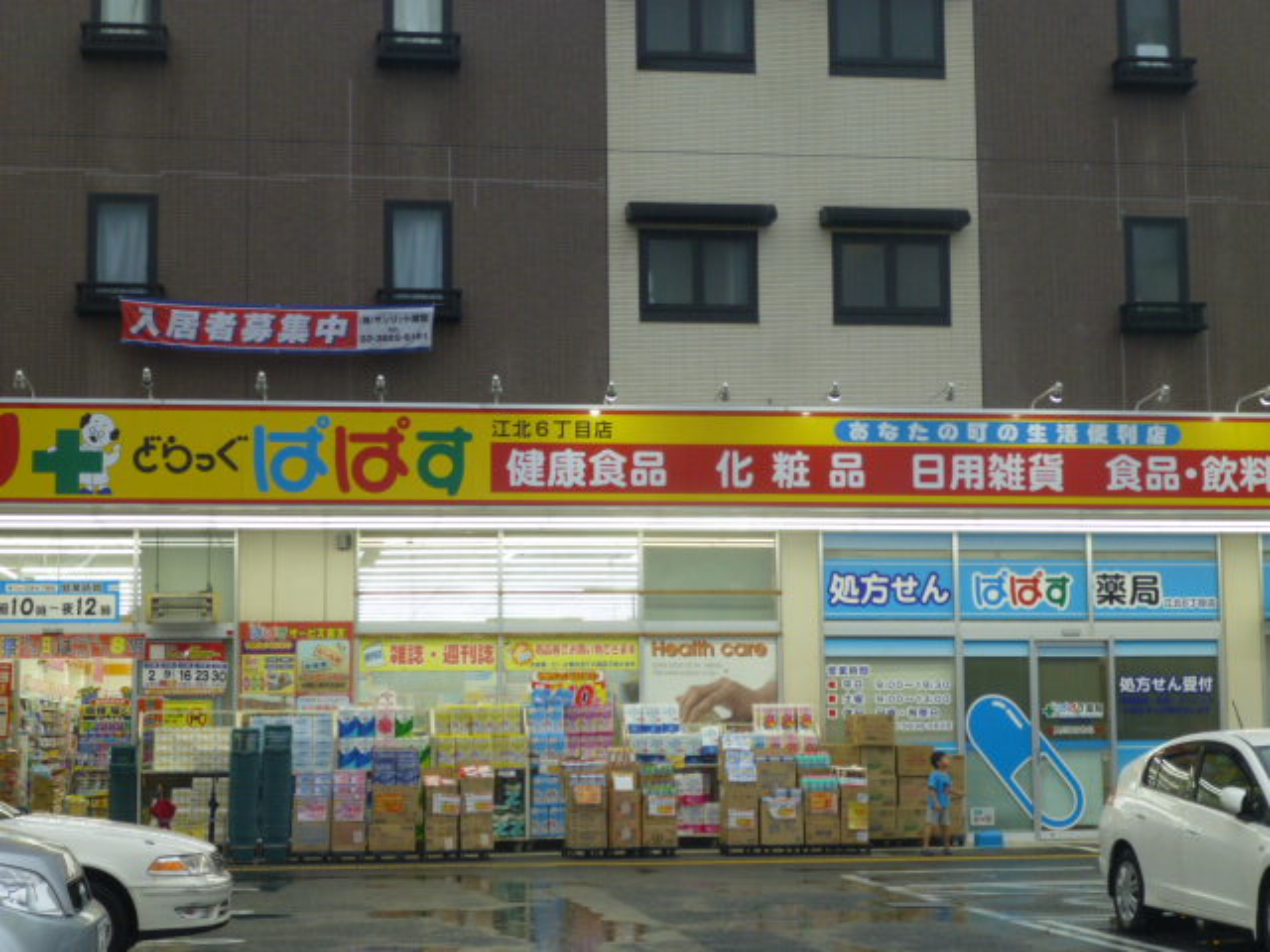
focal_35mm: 60
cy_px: 476
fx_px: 2201
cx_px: 635
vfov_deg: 24.4
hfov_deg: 32.2
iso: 200
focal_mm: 10.7
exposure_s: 1/60
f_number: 4.3
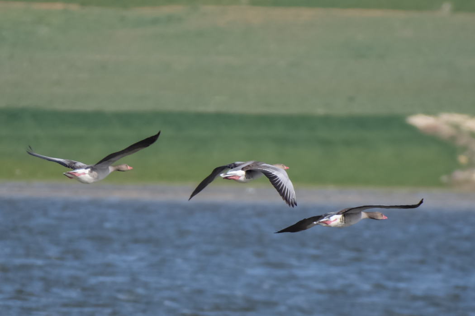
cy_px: 158
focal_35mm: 750
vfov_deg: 1.8
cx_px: 238
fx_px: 9895
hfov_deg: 2.7
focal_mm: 500
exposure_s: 1/1600
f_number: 5.6
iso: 400
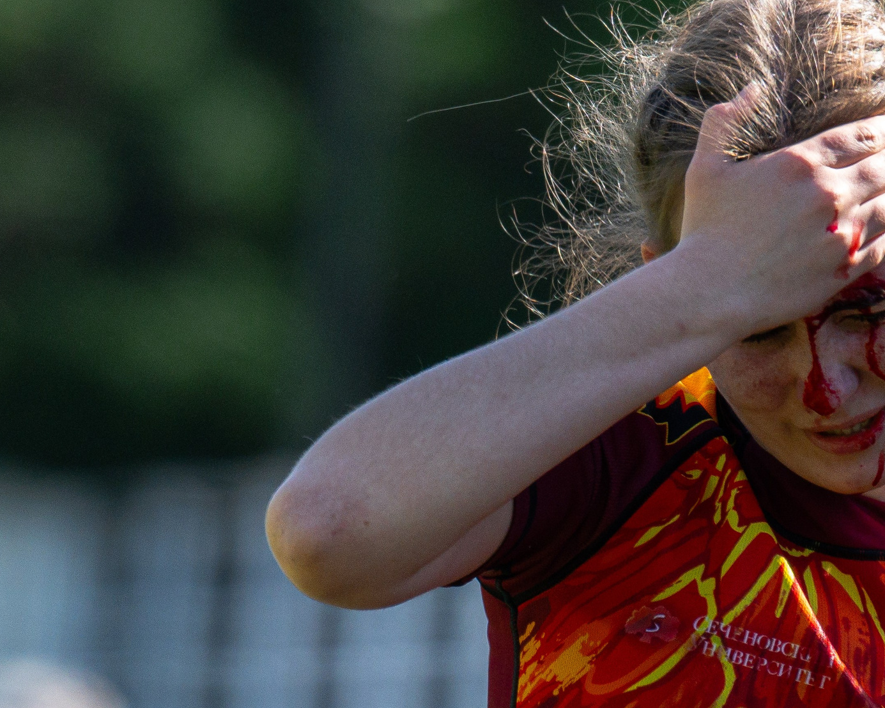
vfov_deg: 1.0
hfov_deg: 1.3
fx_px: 39577
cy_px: 255
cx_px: 676
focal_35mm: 1511
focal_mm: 420
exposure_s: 1/800
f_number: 5.6
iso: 500
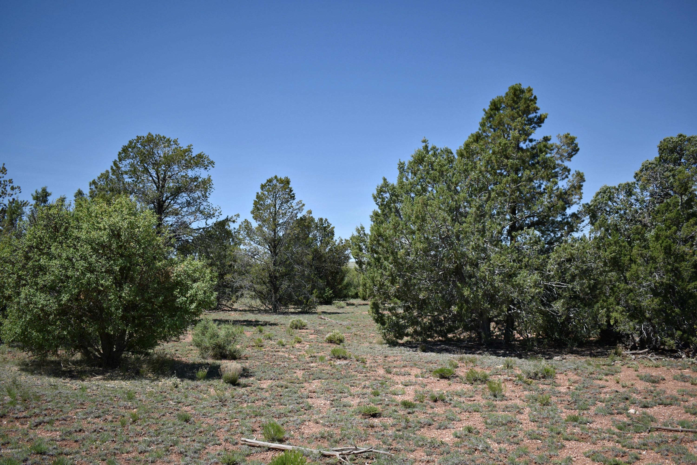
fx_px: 668
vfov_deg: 38.4
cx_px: 348
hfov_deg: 55.1
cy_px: 232
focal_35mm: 34
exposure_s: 1/1250
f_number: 3.8
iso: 100
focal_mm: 23
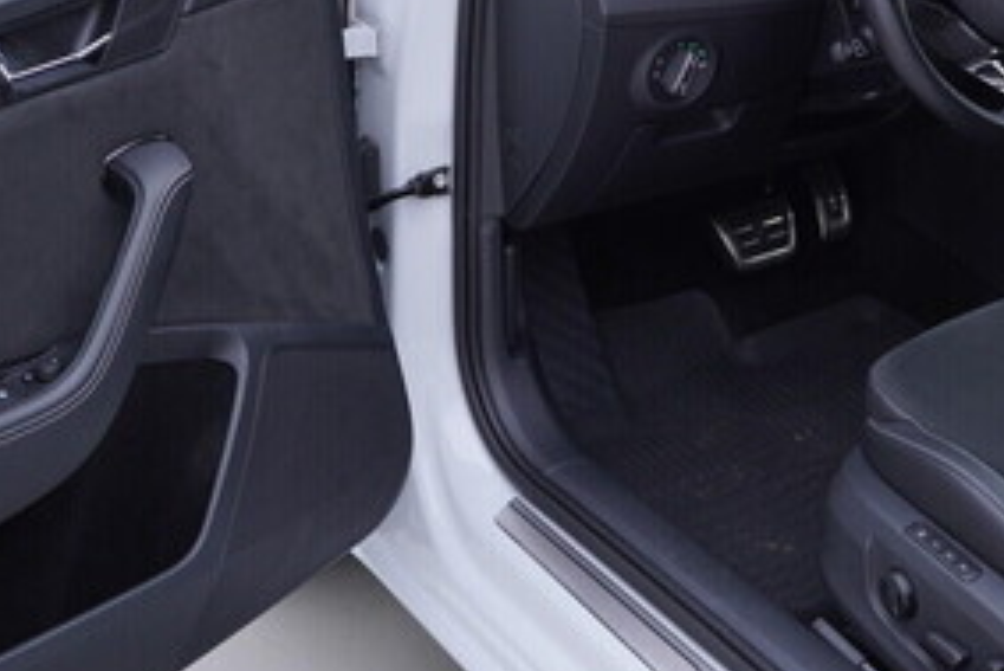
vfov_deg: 19.1
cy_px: 41
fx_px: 1953
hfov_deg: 28.7
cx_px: 663
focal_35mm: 70
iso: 125
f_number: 3.2
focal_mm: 24
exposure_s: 1/60
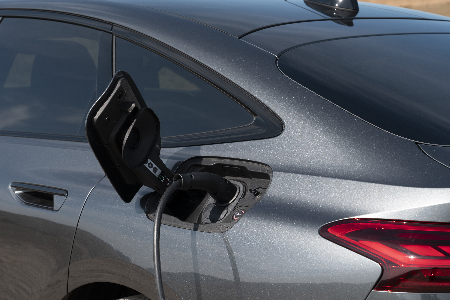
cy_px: 150
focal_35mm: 82
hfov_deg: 24.8
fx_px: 1025
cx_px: 225
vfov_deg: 16.7
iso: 100
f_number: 9
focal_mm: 82
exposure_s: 1/200
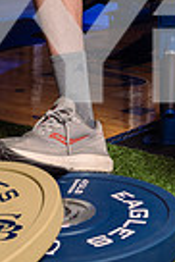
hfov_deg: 11.8
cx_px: 135
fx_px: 844
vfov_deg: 16.5
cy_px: -91
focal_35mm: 116
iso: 100
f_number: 5
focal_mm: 35
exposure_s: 1/250
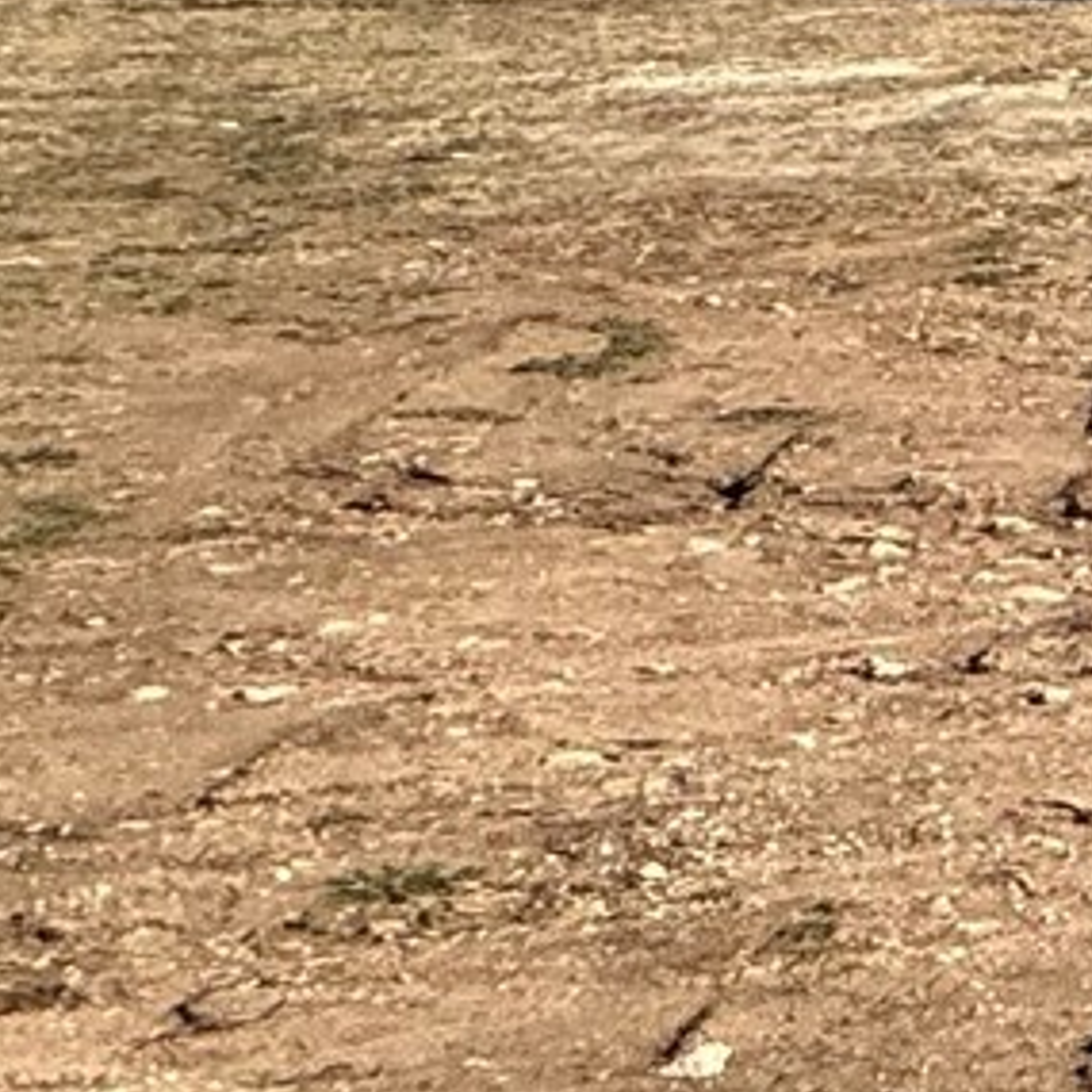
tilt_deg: +0.1
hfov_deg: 10.3
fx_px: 3176
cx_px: 3586
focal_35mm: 89
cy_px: -295
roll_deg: +1.1
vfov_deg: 18.3
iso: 50
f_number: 2.2
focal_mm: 2.22
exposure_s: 1/1698
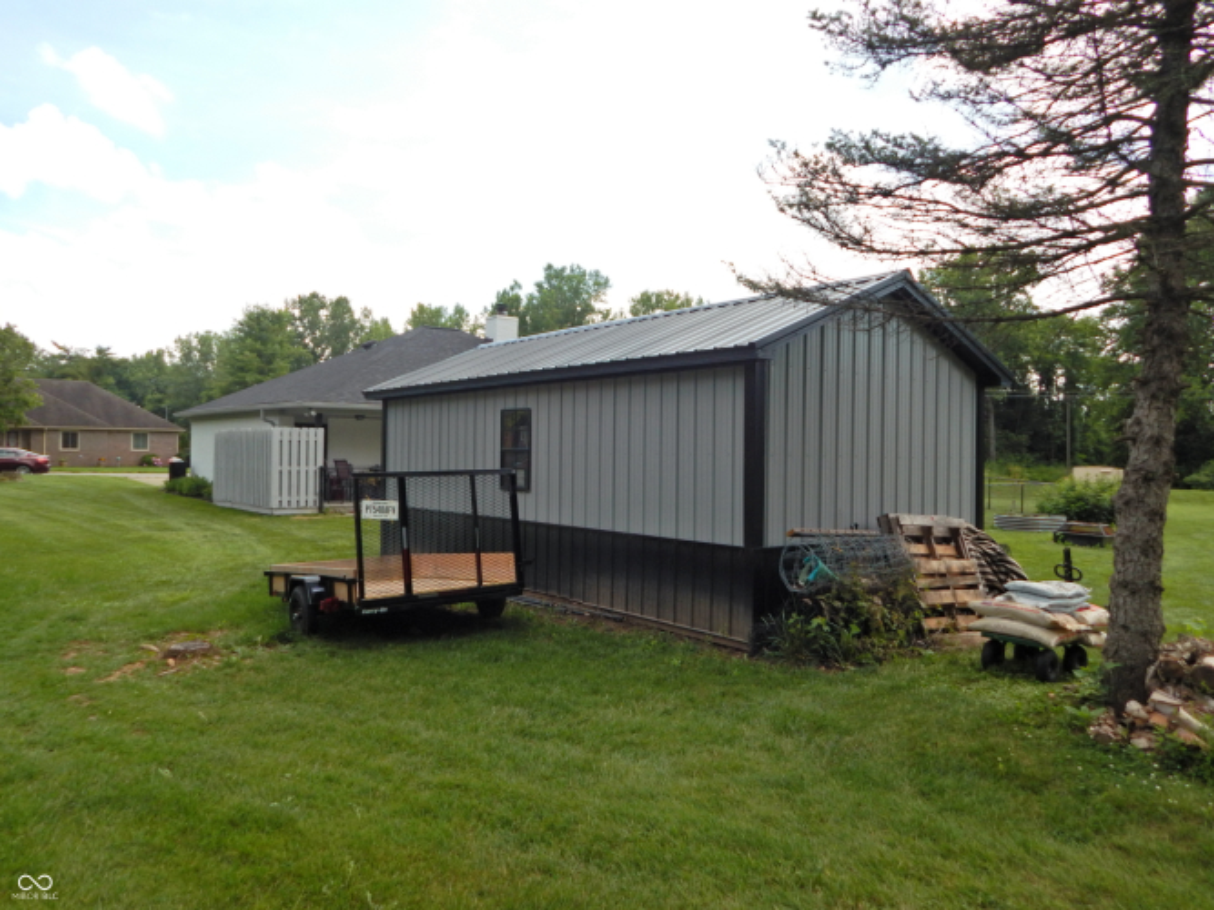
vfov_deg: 58.9
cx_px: 607
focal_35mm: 23
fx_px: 806
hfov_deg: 73.9
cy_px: 455
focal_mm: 4.2
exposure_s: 1/1000
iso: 125
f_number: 3
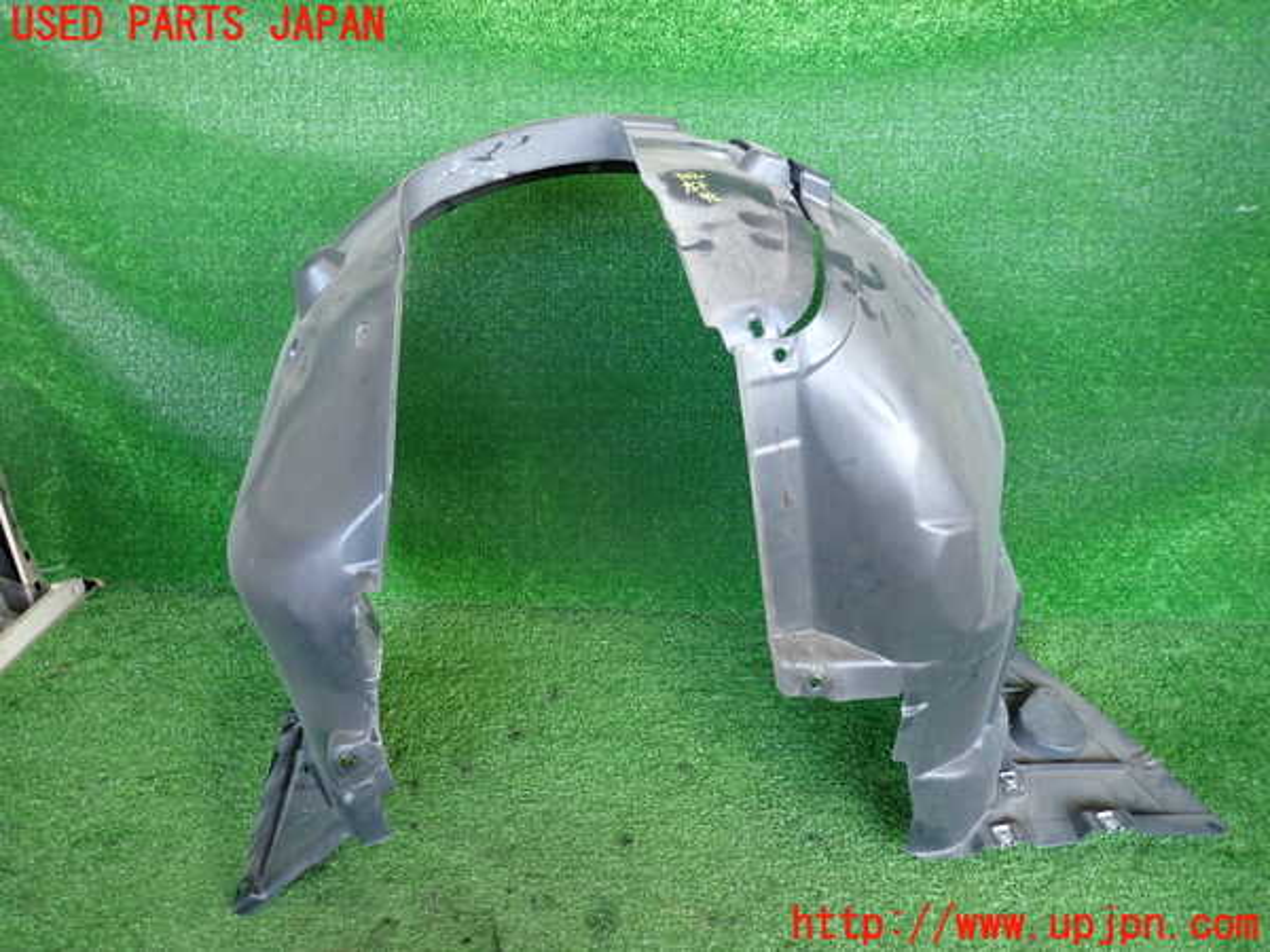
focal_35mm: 25
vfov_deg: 54.9
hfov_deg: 69.4
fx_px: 917
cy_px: 476
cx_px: 635
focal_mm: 4.5
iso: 200
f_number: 2
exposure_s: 1/30
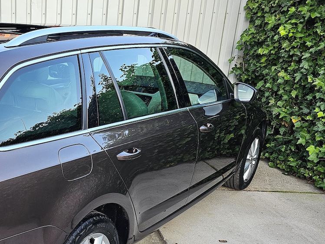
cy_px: 155
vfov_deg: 33.4
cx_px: 26
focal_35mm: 43
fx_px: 404
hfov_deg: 40.2
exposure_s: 1/180
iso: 80
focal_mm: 6.3
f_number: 1.7
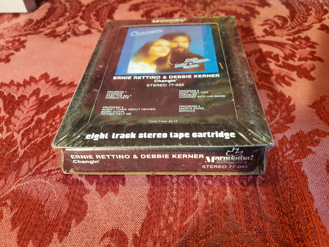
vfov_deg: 53.1
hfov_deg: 67.3
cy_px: 124
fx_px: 247
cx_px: 164
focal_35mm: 26
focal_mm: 4.3
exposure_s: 1/60
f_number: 2.4
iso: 200
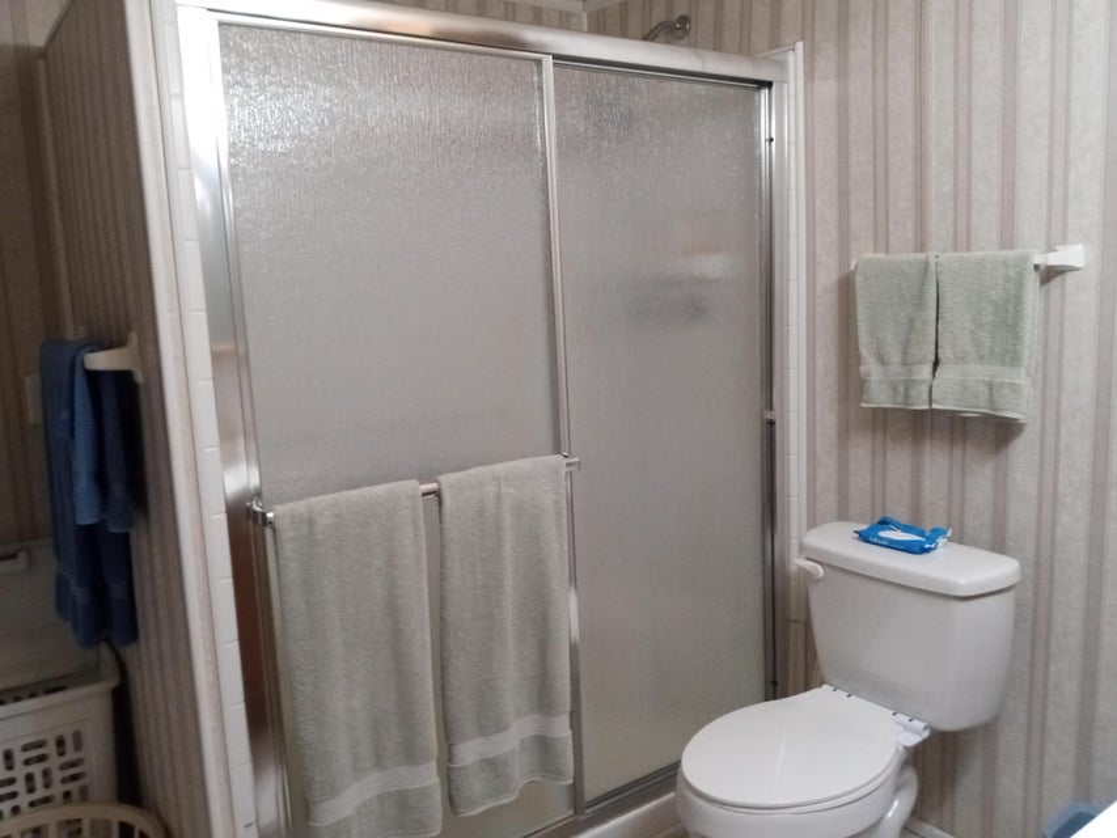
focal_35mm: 28
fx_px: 904
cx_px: 558
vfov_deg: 49.8
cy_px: 419
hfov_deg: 63.4
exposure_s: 1/30
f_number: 2.2
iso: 582
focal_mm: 3.71
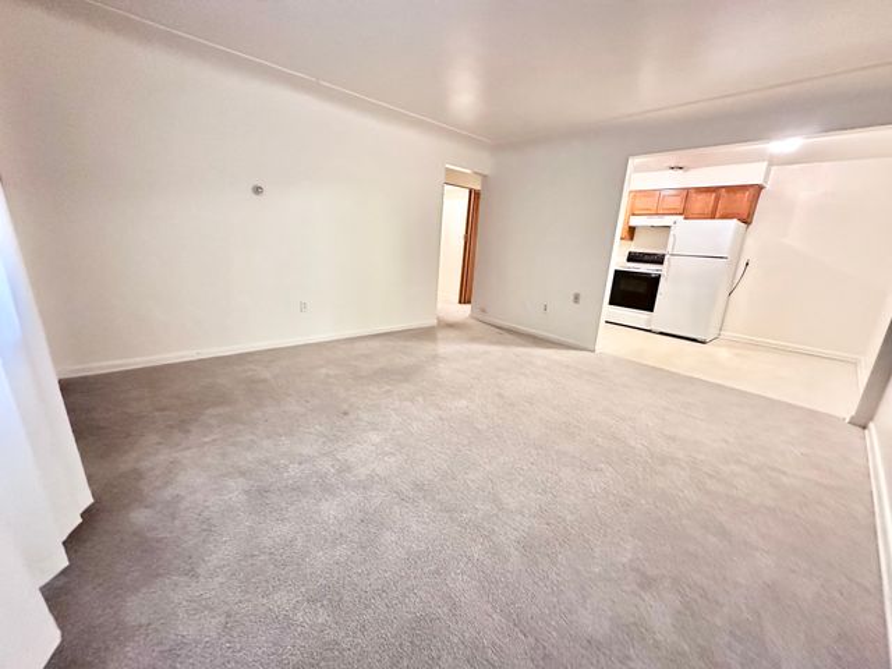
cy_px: 334
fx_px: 361
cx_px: 446
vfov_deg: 85.7
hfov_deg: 102.1
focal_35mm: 14
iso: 1000
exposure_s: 1/60
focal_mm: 2.22
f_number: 2.2
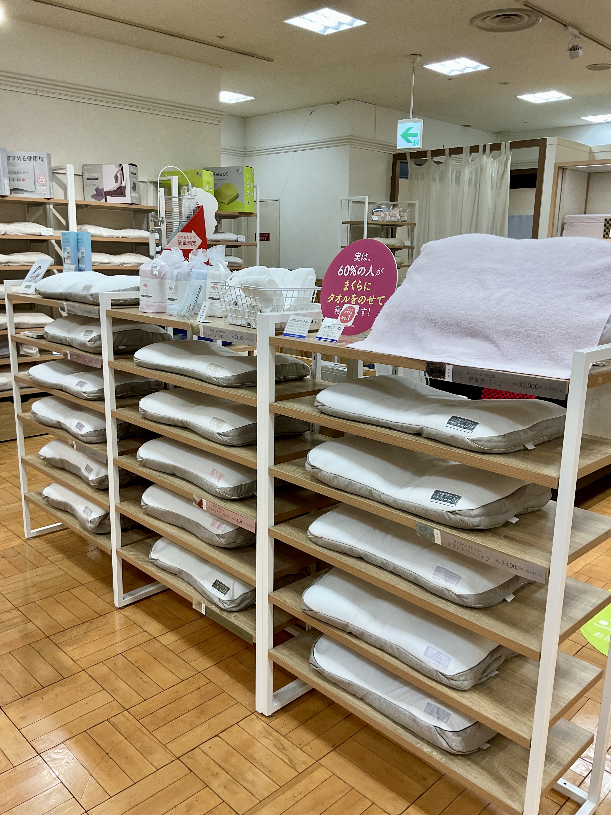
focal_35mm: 29
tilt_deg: -13.7
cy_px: 408
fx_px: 682
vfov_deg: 61.7
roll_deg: +0.3
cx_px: 306
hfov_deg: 48.2
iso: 40
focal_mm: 3
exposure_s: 1/100
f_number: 1.8
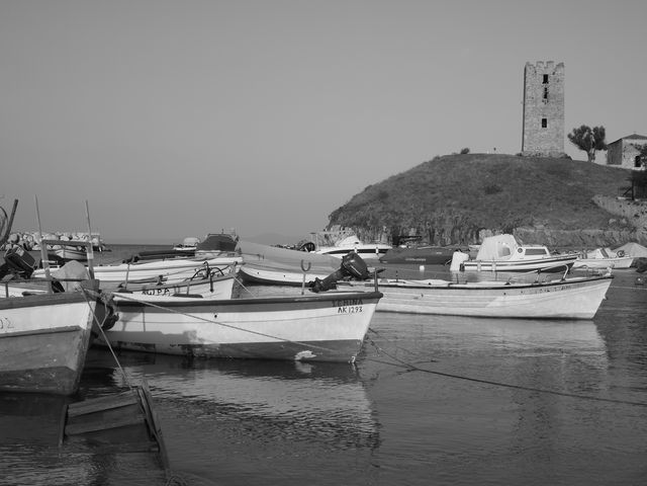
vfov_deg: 27.0
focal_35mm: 54
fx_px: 1009
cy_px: 243
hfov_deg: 35.5
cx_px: 324
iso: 160
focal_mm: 27
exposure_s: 1/320
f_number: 10
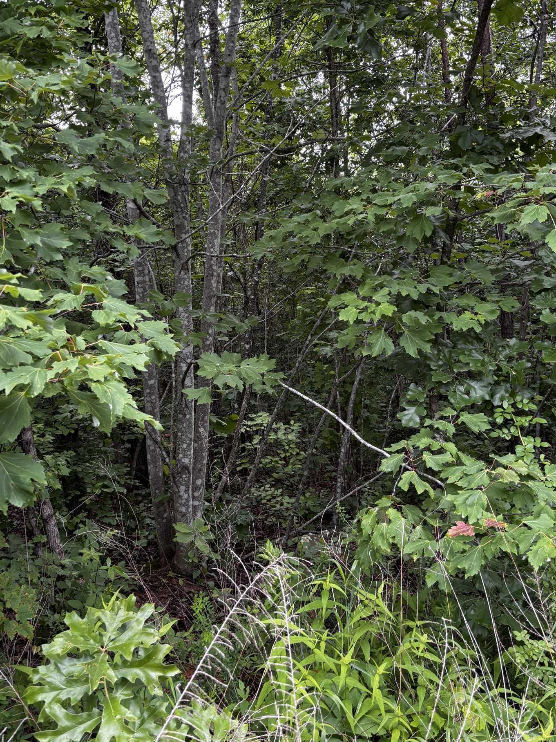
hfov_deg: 42.9
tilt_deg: -3.1
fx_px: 707
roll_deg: +3.6
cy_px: 282
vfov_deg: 54.8
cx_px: 271
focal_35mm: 33
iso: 100
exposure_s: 1/121
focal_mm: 5.96
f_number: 1.6
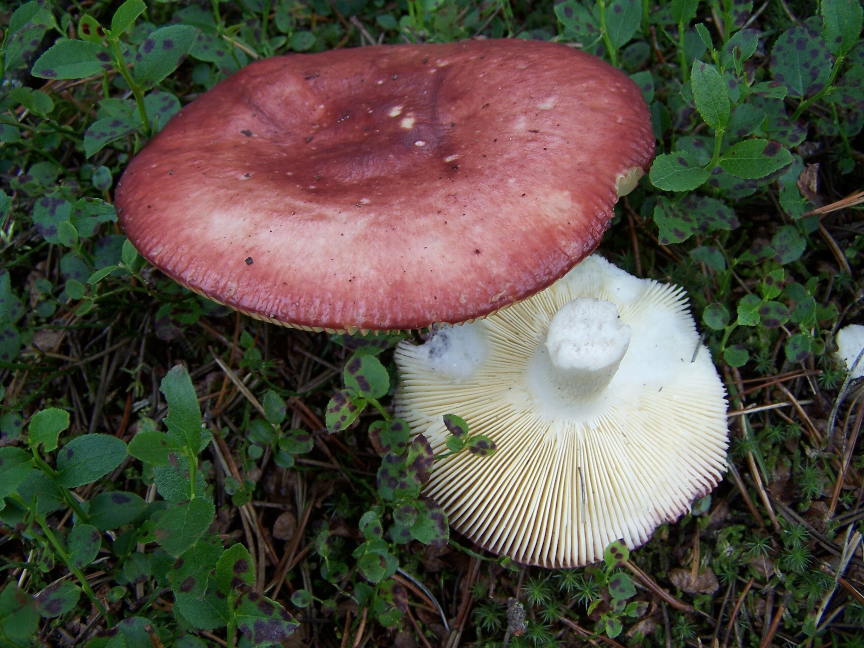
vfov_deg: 37.7
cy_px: 324
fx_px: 948
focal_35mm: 38
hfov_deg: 49.0
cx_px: 432
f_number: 2.8
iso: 80
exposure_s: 1/160
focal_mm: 6.3
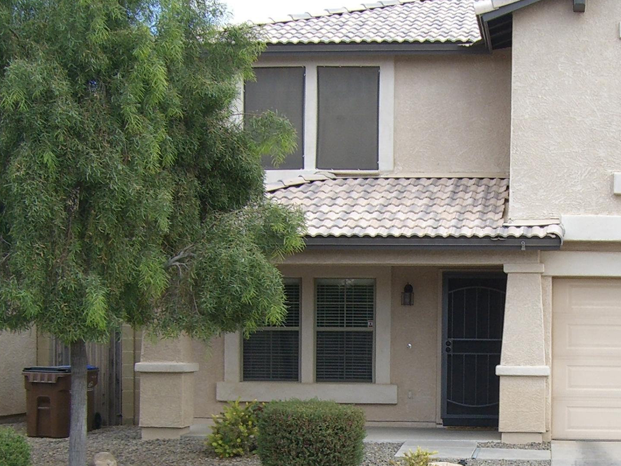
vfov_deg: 18.5
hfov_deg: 24.3
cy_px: 378
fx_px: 1417
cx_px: 509
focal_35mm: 79
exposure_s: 1/320
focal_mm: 6.2
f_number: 4.3
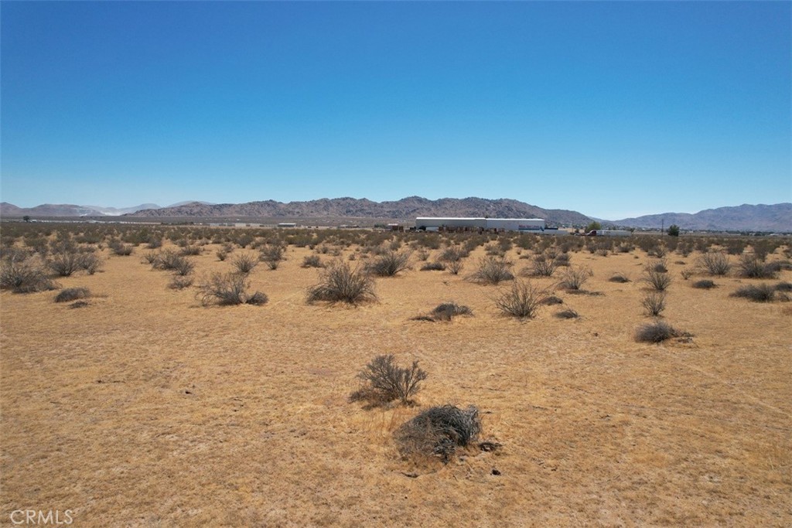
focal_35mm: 22
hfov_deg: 78.6
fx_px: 484
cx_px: 396
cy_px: 264
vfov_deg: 57.2
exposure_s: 1/640
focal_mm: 8.38
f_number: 2.8
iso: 100
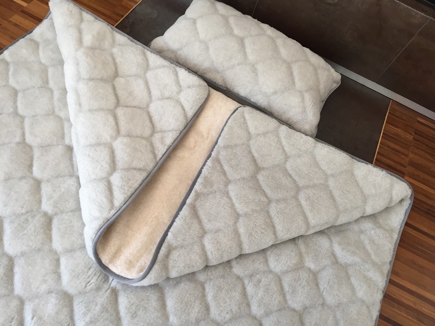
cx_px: 218
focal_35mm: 29
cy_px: 163
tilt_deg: -58.3
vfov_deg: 48.2
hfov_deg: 61.7
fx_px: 364
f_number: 2.2
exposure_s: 1/33
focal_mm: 4.15
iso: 64
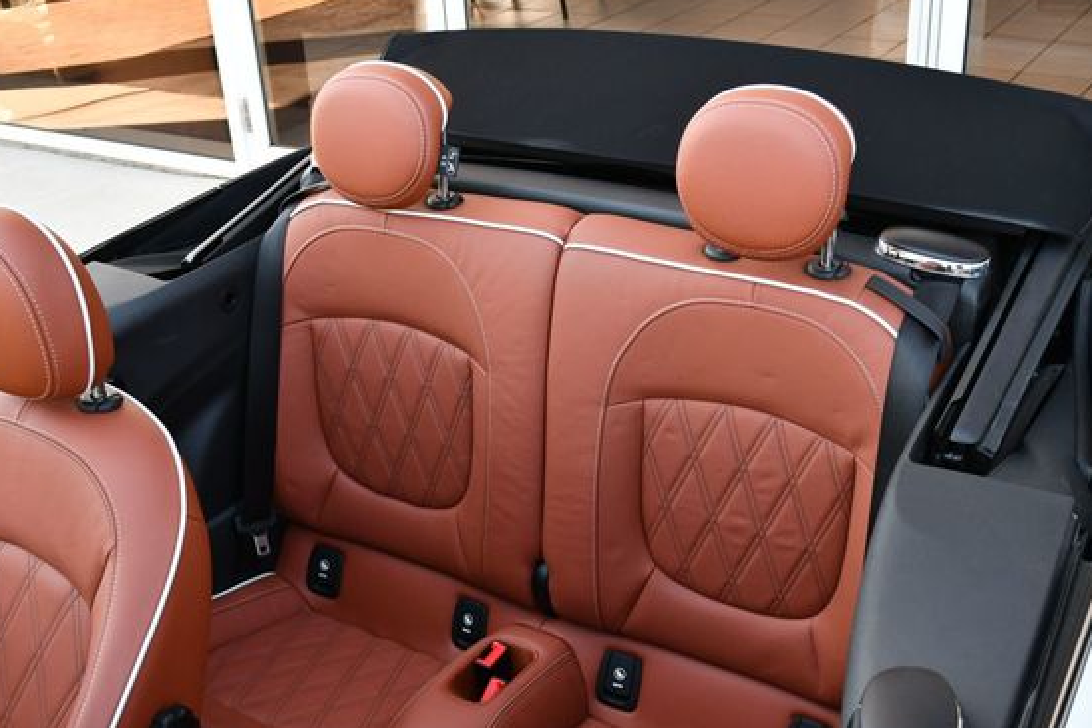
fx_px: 1274
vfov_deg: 31.9
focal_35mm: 42
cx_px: 547
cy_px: 408
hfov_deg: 46.4
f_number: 4
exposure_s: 1/250
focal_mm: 18
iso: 400
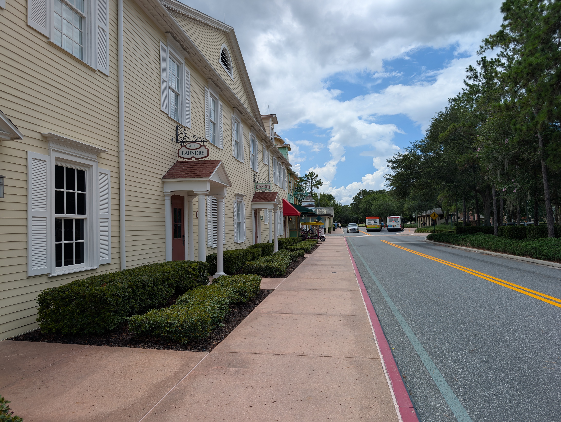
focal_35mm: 24
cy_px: 211
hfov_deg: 71.5
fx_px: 389
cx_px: 280
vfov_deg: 56.9
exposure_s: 1/1650
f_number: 1.68
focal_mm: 6.9
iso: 21
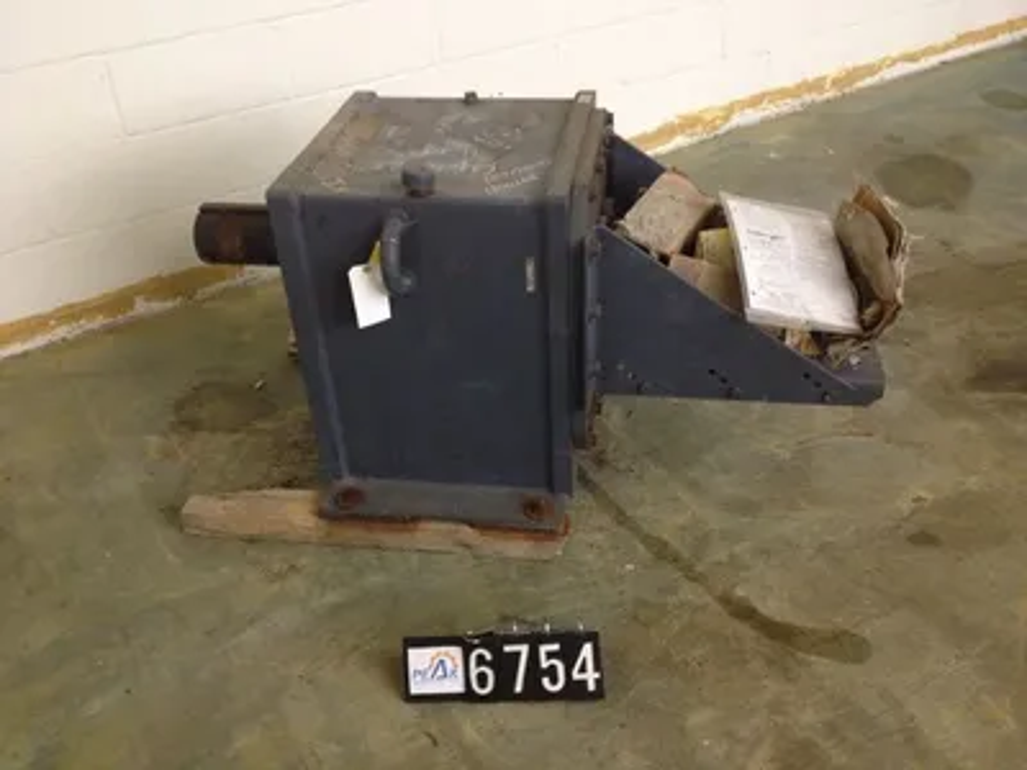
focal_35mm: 35
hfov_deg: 52.6
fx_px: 1038
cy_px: 385
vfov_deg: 40.7
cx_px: 514
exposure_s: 1/20
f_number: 2.4
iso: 160
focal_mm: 4.28
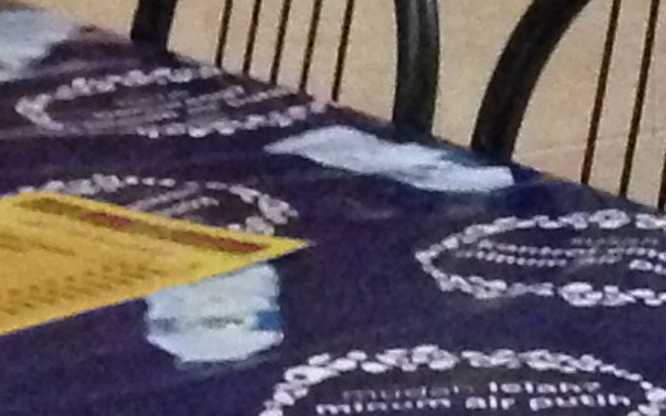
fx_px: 4737
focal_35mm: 261
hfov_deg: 8.0
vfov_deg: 5.0
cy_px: -131
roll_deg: +1.0
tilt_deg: -8.4
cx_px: 759
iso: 800
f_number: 2.4
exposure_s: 1/15
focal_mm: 4.12
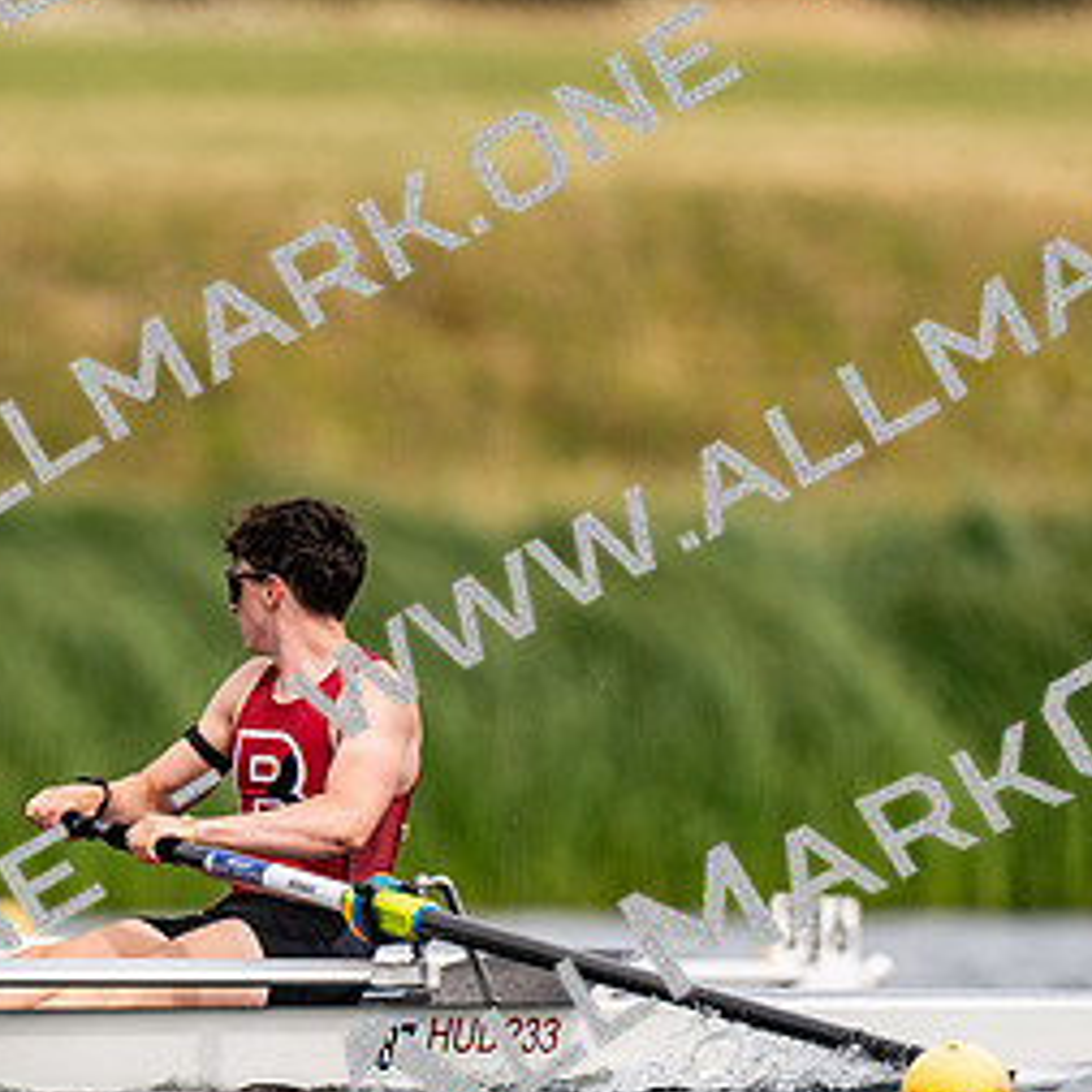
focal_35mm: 1750
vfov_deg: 1.0
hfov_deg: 1.0
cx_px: -26
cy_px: 811
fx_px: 62458
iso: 220
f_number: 4
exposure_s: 1/2500
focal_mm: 600
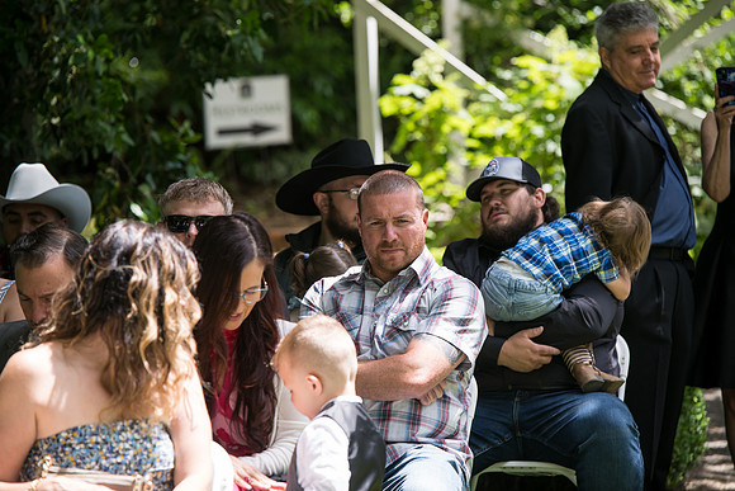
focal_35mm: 160
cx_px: 368
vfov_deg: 8.6
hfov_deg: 12.8
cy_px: 246
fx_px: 3267
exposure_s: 1/500
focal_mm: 160
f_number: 4
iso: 250
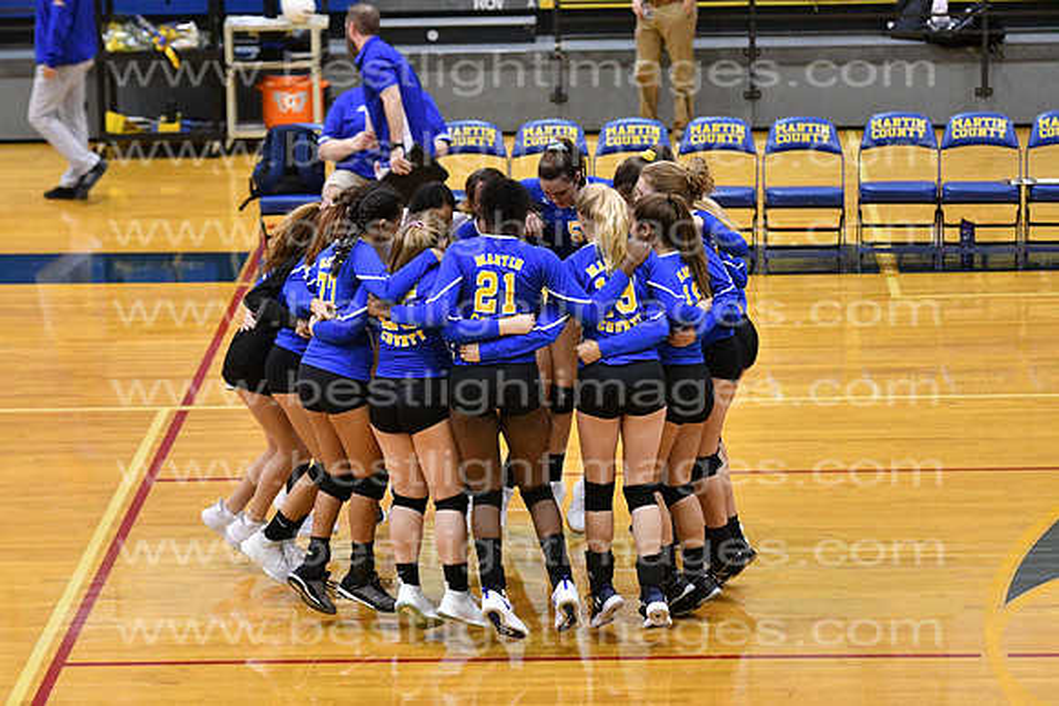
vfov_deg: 9.3
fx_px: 4325
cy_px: 353
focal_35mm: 147
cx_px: 530
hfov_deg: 14.0
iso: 10000
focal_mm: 98
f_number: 3.2
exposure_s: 1/640
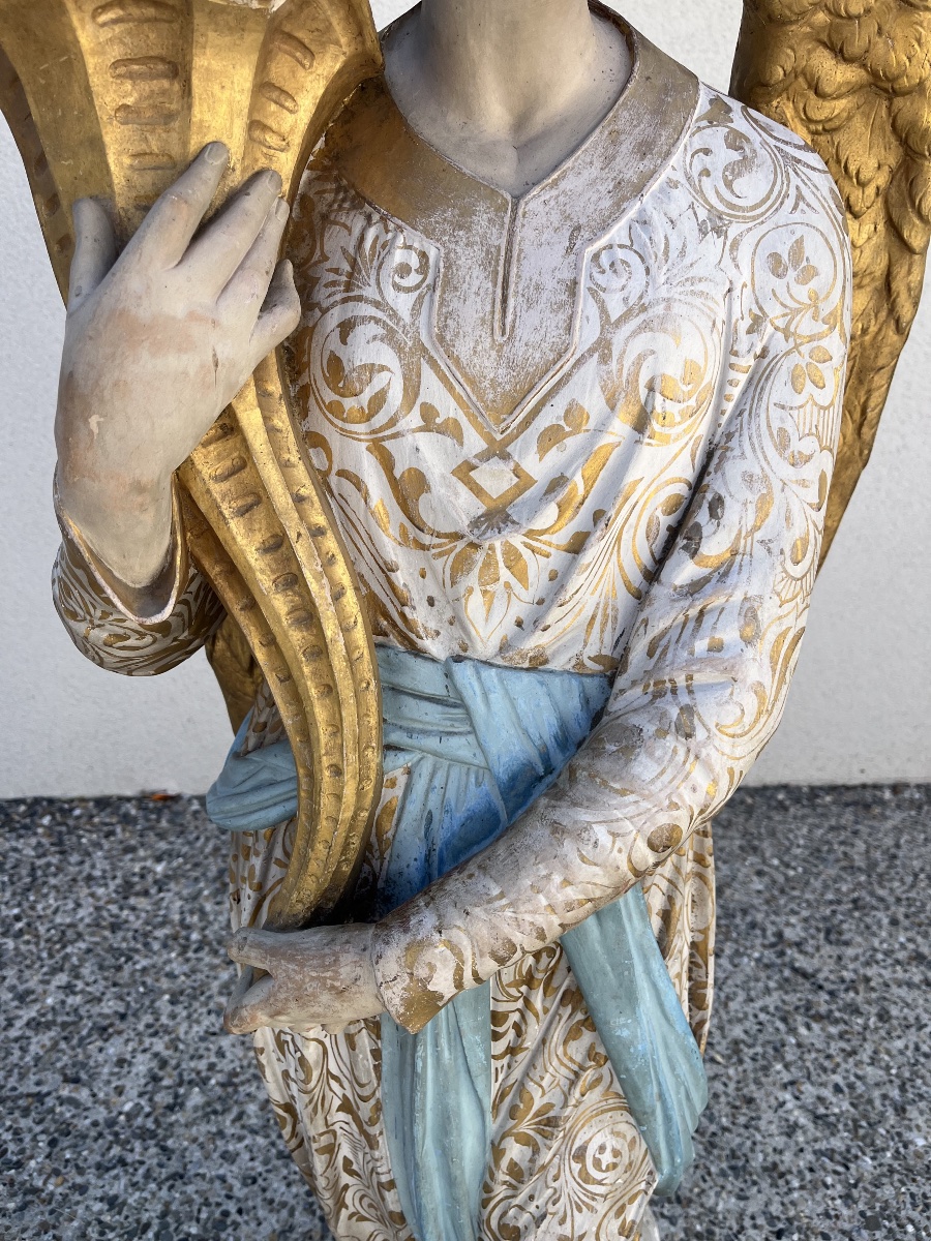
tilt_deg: -24.6
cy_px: 620
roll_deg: -1.8
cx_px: 466
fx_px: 932
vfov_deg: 67.3
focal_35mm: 26
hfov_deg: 53.1
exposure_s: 1/1117
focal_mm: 5.1
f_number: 1.6
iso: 50
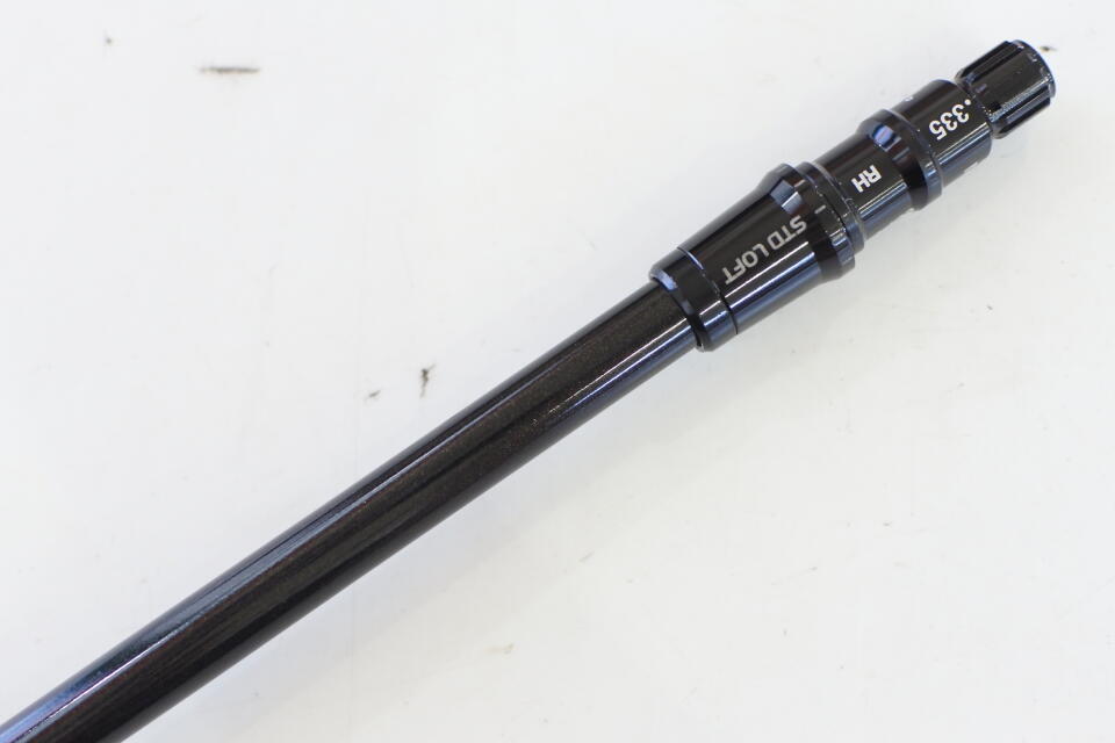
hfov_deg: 40.3
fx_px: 1518
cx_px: 558
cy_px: 372
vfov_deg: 27.5
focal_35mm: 49
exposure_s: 1/125
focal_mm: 18.5
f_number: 2.8
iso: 720
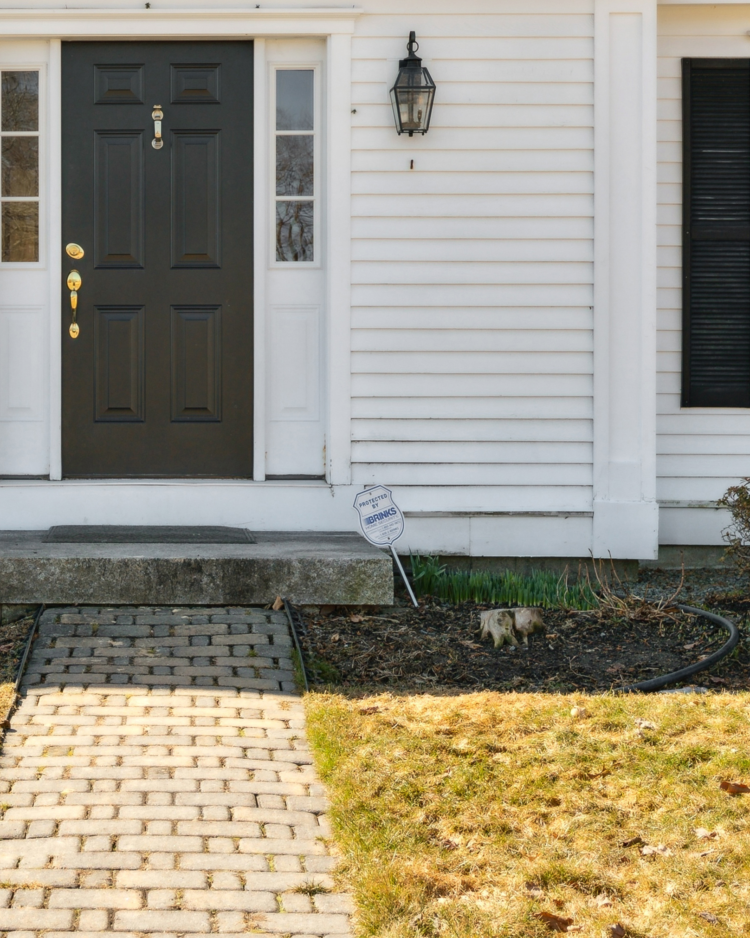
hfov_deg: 21.9
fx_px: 1915
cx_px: 168
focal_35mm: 69
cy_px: 335
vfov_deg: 27.4
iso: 320
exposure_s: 1/400
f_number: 7.1
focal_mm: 35
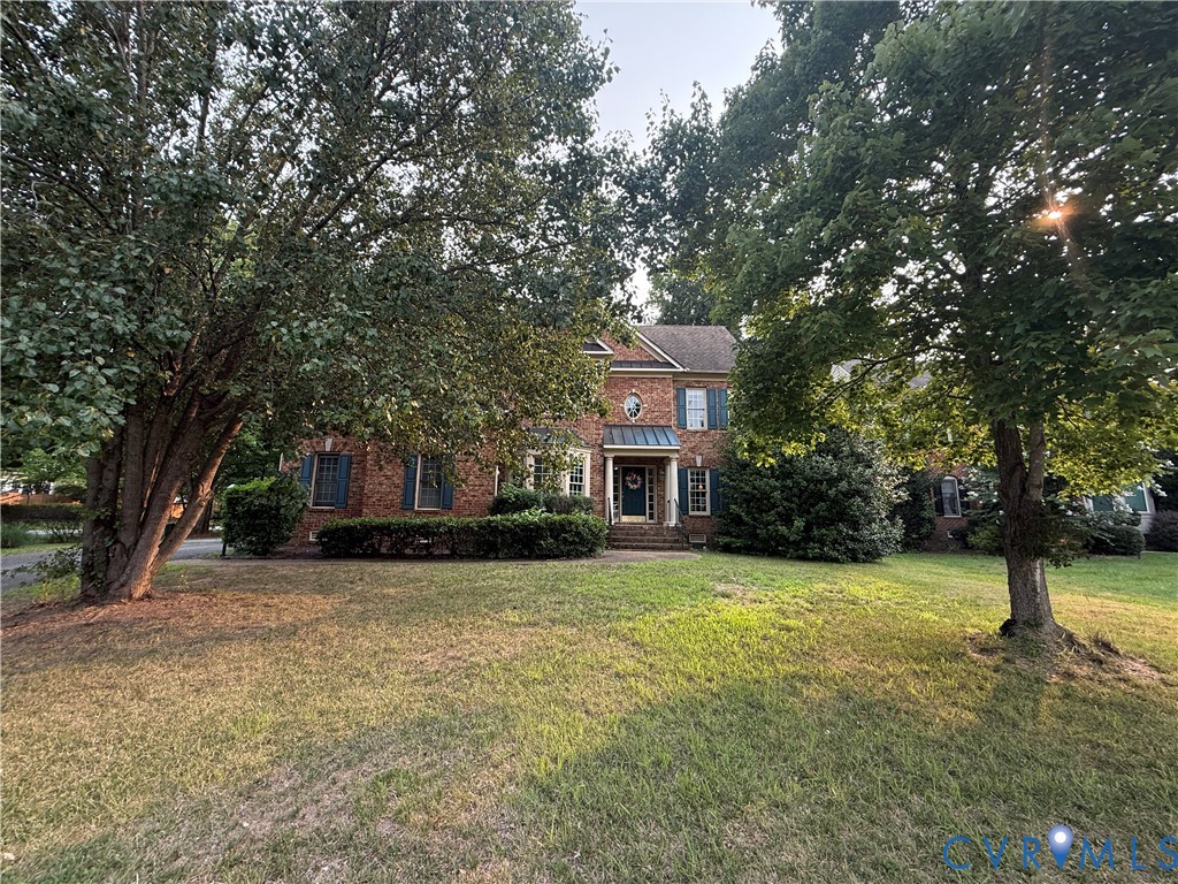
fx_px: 476
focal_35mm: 14
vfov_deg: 85.7
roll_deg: +0.7
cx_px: 589
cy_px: 442
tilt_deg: +10.8
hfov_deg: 102.1
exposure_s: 1/296
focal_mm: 2.22
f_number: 2.2
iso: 64
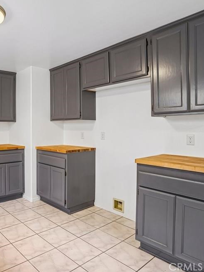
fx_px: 189
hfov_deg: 52.6
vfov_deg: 71.6
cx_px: 36
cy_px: 132
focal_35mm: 24
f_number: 8
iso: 400
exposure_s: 1/10
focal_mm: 16
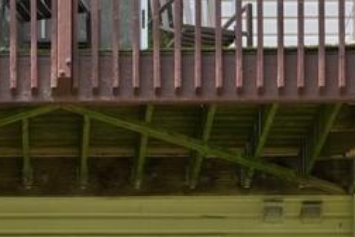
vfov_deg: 6.5
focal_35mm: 200
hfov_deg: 10.2
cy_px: 608
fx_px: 1972
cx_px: 49
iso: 200
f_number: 8
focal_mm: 35
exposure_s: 1/125
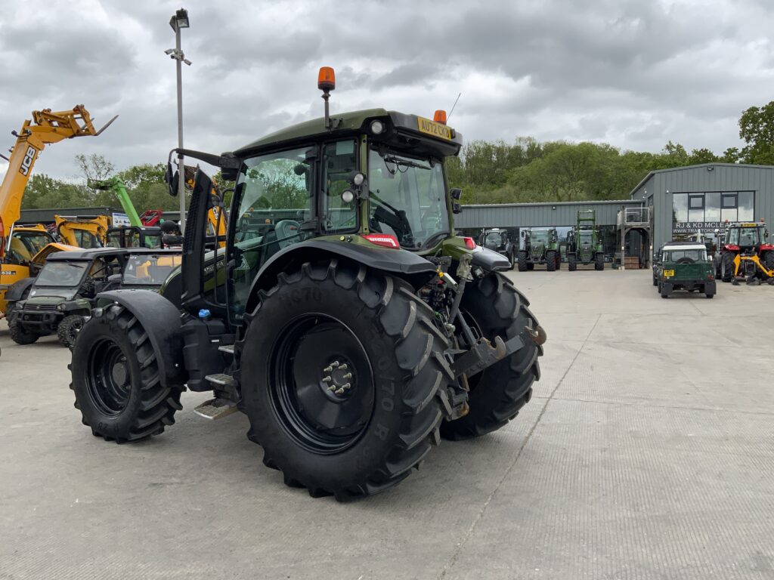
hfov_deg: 61.7
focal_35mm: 29
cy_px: 290
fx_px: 648
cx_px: 387
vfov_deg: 48.2
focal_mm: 3
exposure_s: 1/739
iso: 16
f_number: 1.8
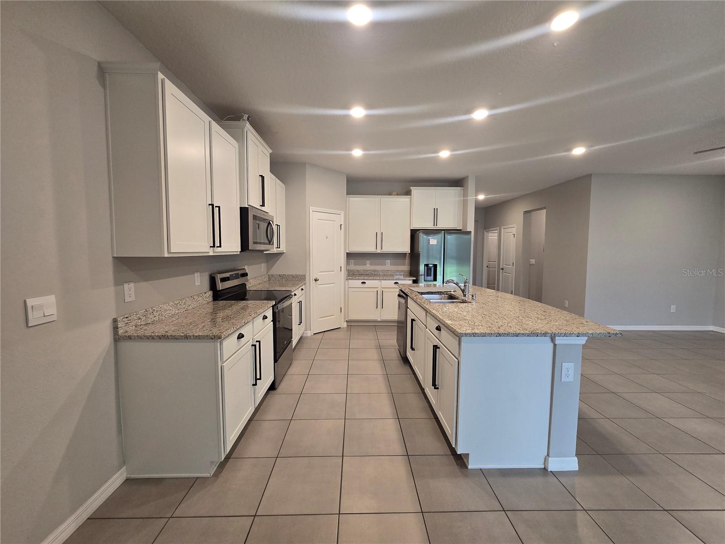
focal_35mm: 13
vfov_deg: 89.9
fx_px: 272
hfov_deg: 106.2
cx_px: 362
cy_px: 272
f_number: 2.2
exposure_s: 1/60
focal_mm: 2.2
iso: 200
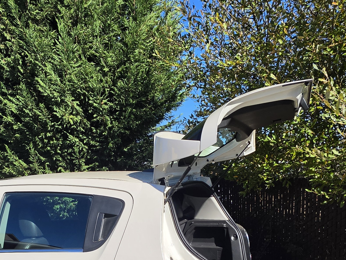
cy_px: 232
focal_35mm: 33
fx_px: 330
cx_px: 140
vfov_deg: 39.9
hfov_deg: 55.0
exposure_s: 1/2099
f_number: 1.9
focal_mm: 2.2
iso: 32
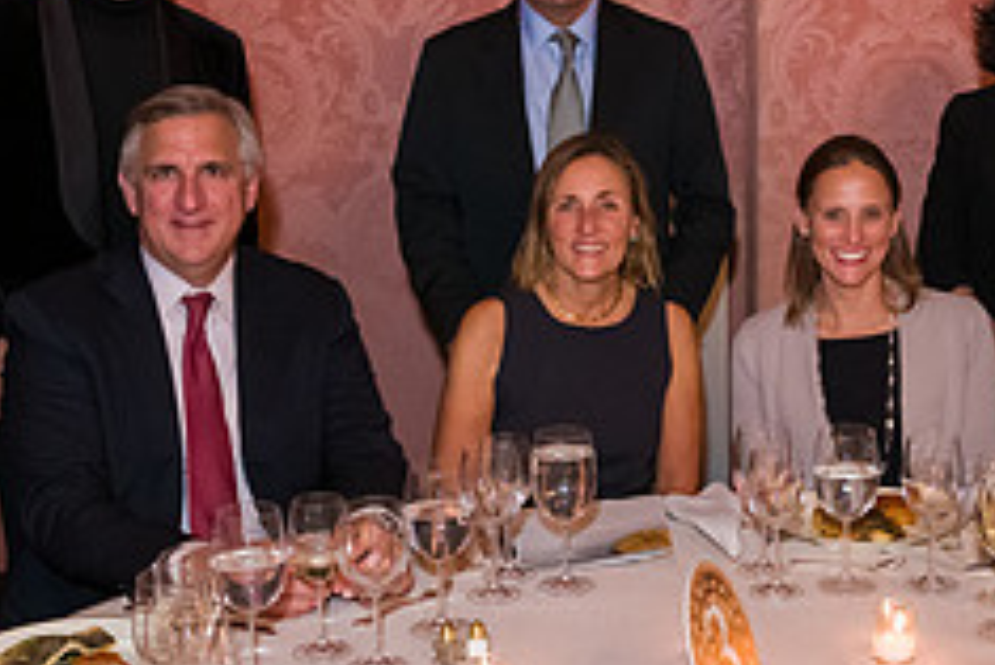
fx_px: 1908
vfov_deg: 19.7
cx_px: 682
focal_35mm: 69
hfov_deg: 29.0
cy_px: 214
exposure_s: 1/80
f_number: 5
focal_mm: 28
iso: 3200
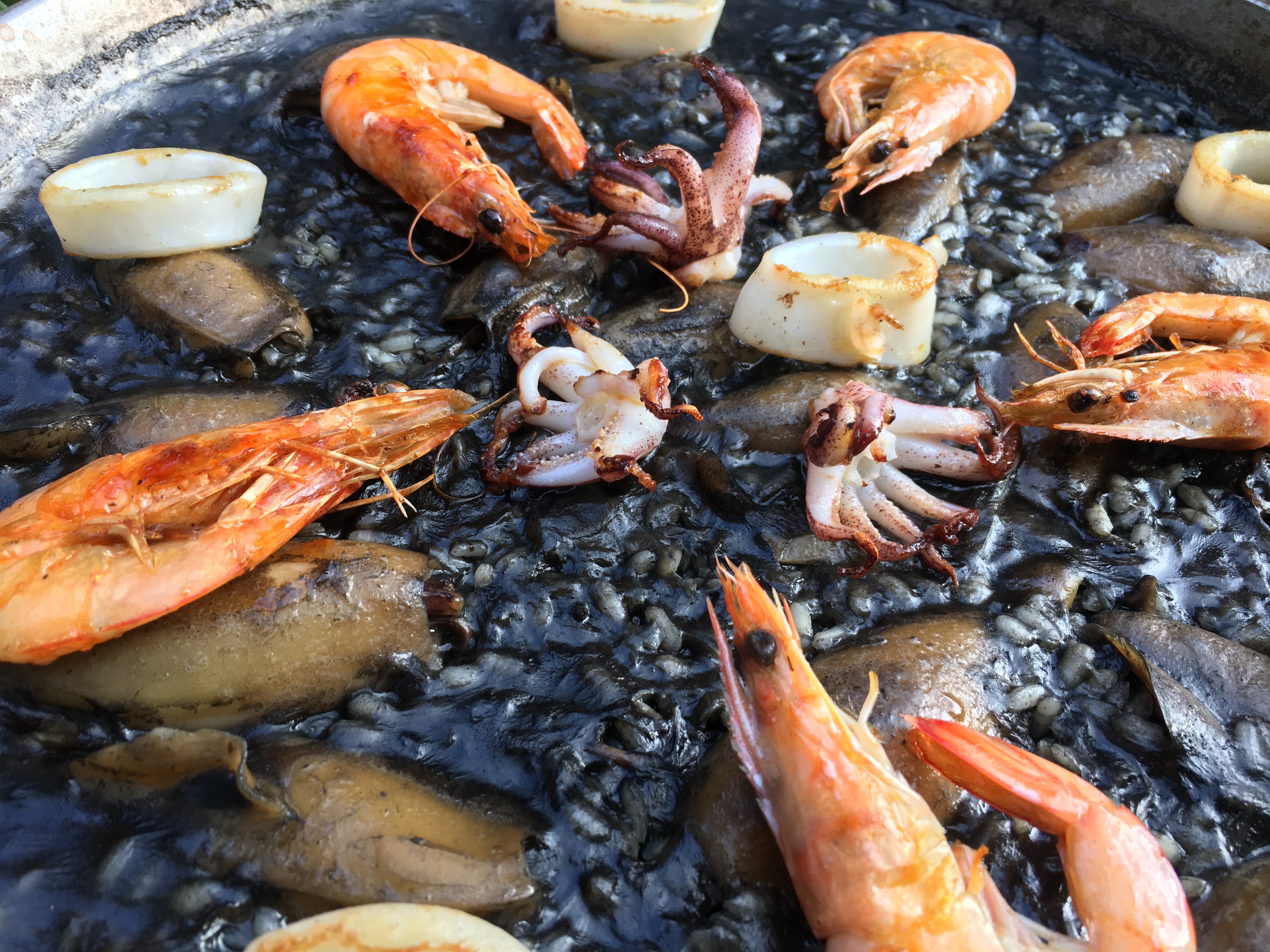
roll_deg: -2.1
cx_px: 635
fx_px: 1064
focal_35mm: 29
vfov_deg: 48.2
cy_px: 476
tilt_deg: -44.3
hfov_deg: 61.7
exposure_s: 1/120
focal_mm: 4.15
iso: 32
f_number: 2.2
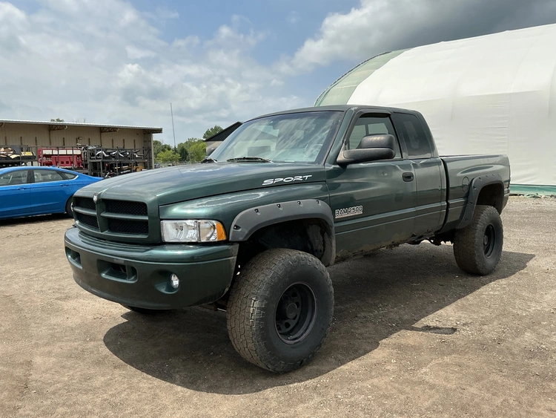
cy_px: 209
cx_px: 278
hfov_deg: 63.4
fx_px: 450
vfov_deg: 49.8
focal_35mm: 28
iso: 25
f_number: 1.8
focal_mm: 3
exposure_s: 1/2427
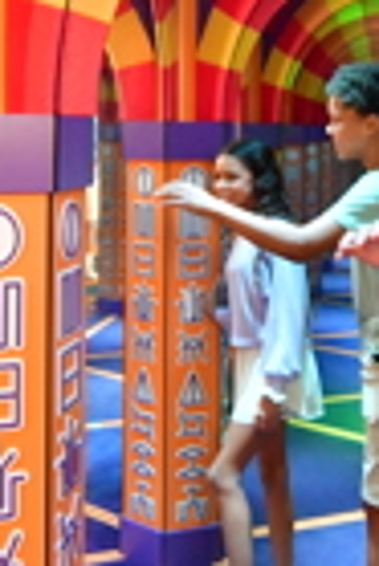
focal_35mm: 58
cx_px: 234
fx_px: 914
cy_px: 116
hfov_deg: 23.4
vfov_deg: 33.5
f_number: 3.2
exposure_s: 1/100
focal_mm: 14
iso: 2500
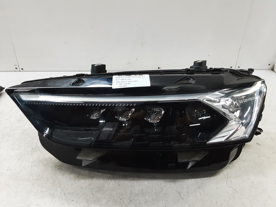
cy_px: 104
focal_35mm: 27
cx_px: 138
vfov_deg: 51.4
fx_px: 215
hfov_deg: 65.3
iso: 160
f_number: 1.9
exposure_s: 1/50
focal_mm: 2.91
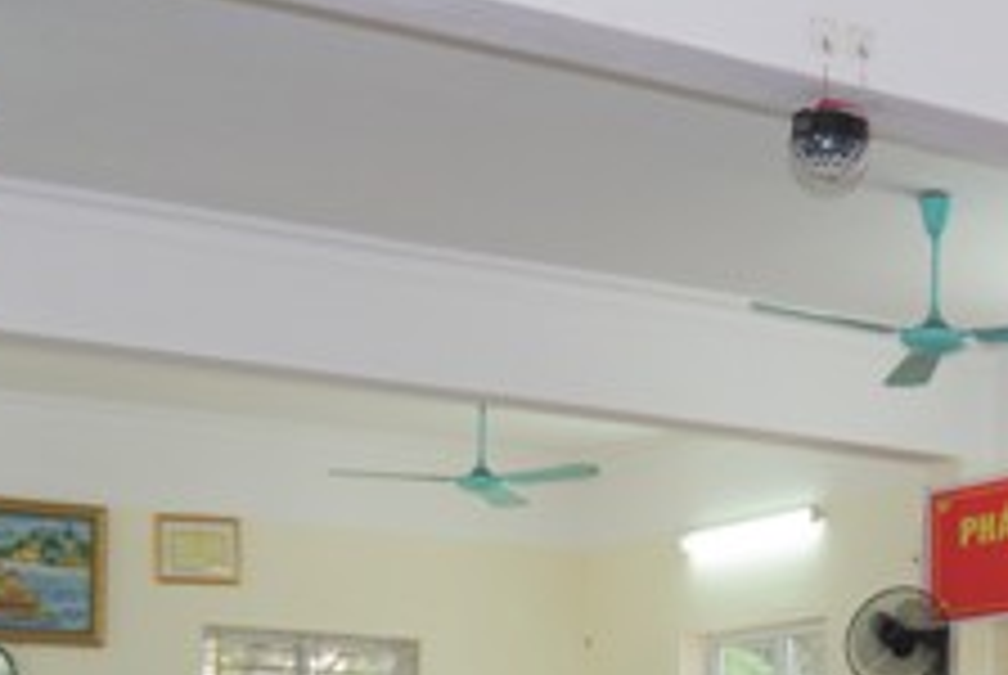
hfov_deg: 25.8
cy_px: 871
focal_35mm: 77
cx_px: 796
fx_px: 2159
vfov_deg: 16.8
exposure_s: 1/80
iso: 400
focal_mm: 18
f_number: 3.5
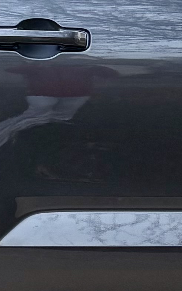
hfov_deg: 7.1
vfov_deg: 11.3
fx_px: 1460
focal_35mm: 184
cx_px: 192
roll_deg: +1.2
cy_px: 234
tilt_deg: -8.1
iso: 200
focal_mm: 6.76
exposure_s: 1/96
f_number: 1.78
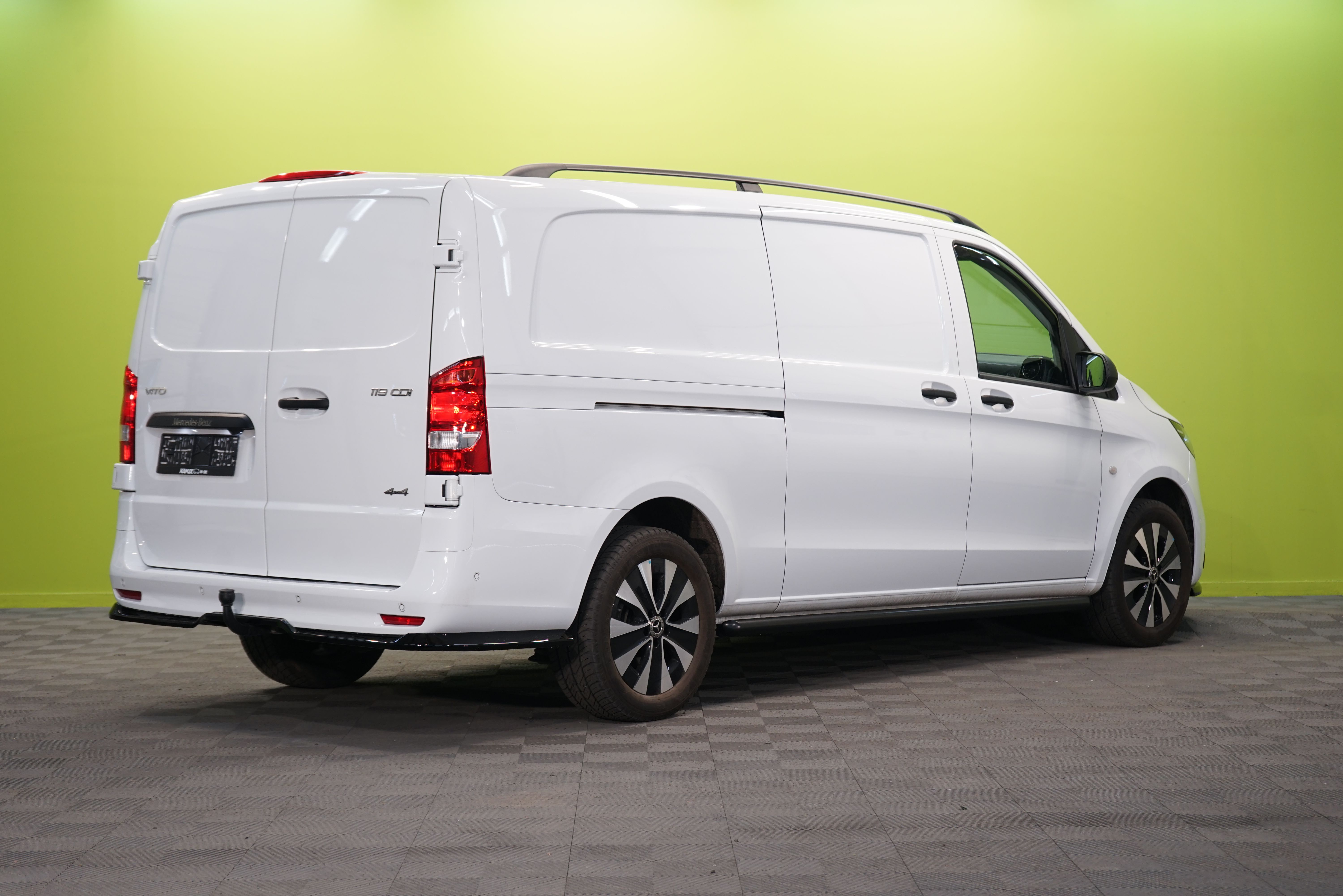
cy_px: 448
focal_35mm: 63
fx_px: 2350
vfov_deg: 21.6
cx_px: 672
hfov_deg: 31.9
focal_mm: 63
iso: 400
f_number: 5.6
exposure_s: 1/40
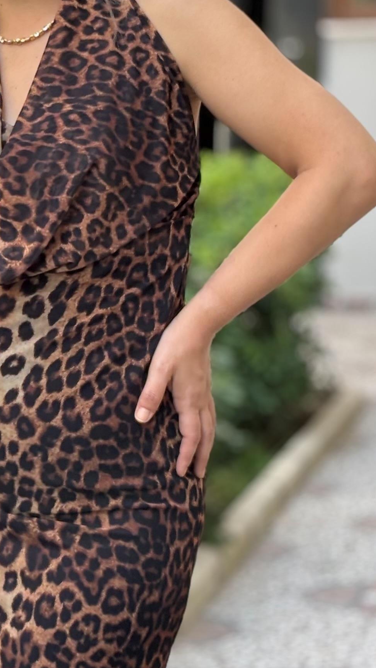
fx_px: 2340
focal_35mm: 132
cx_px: -68
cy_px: 312
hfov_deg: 9.1
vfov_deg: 16.3
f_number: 1.6
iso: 32
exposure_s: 1/327
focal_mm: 5.96
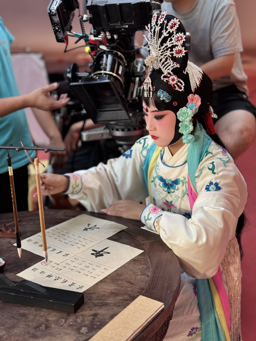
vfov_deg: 39.7
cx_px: 128
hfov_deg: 30.3
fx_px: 473
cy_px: 170
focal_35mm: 48
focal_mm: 6.76
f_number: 1.78
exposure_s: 1/58
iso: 250
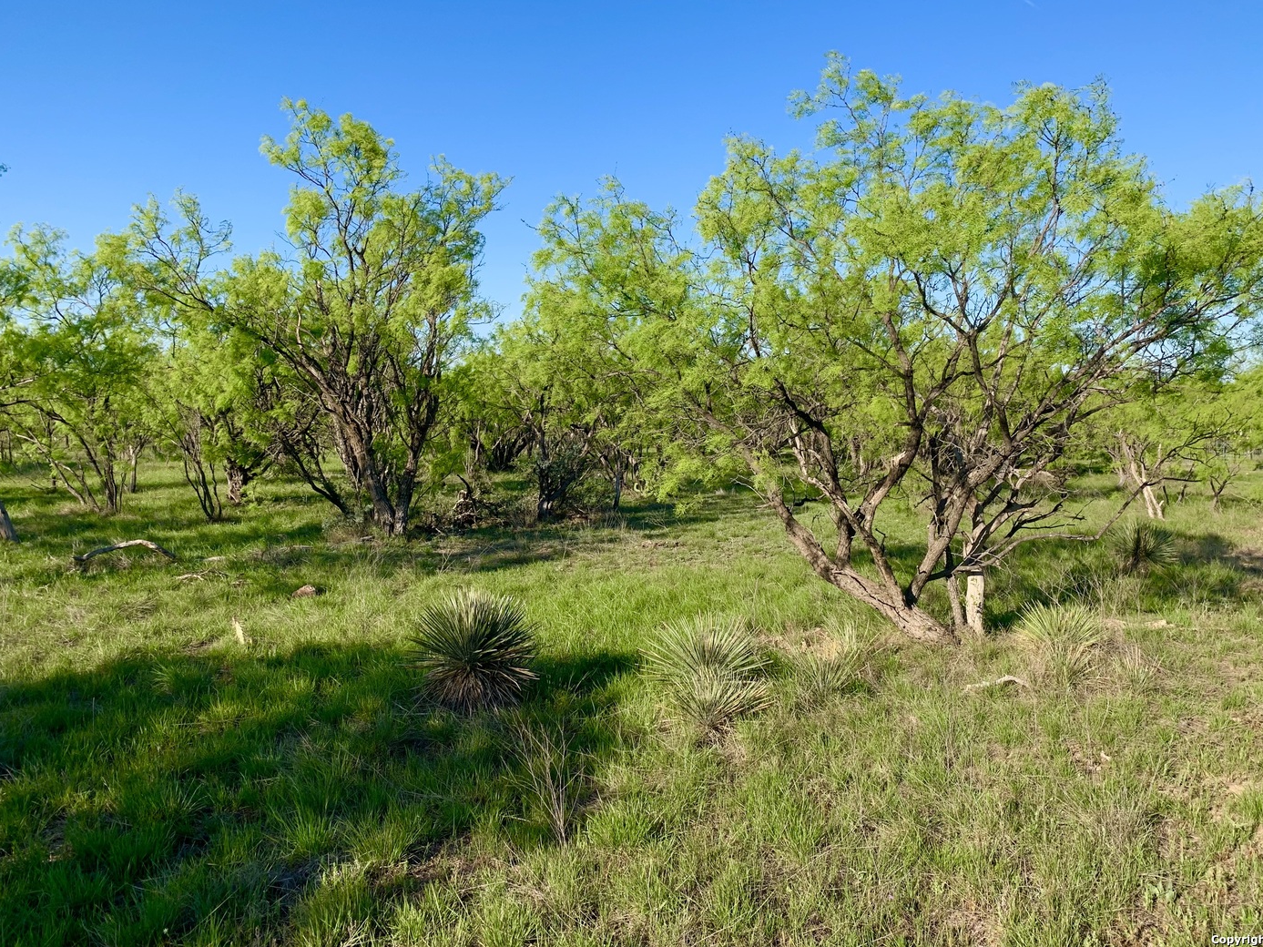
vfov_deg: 51.3
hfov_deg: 65.3
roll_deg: -0.3
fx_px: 985
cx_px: 652
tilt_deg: -3.6
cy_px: 470
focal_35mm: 27
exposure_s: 1/1266
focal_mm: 4.25
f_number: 1.8
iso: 25
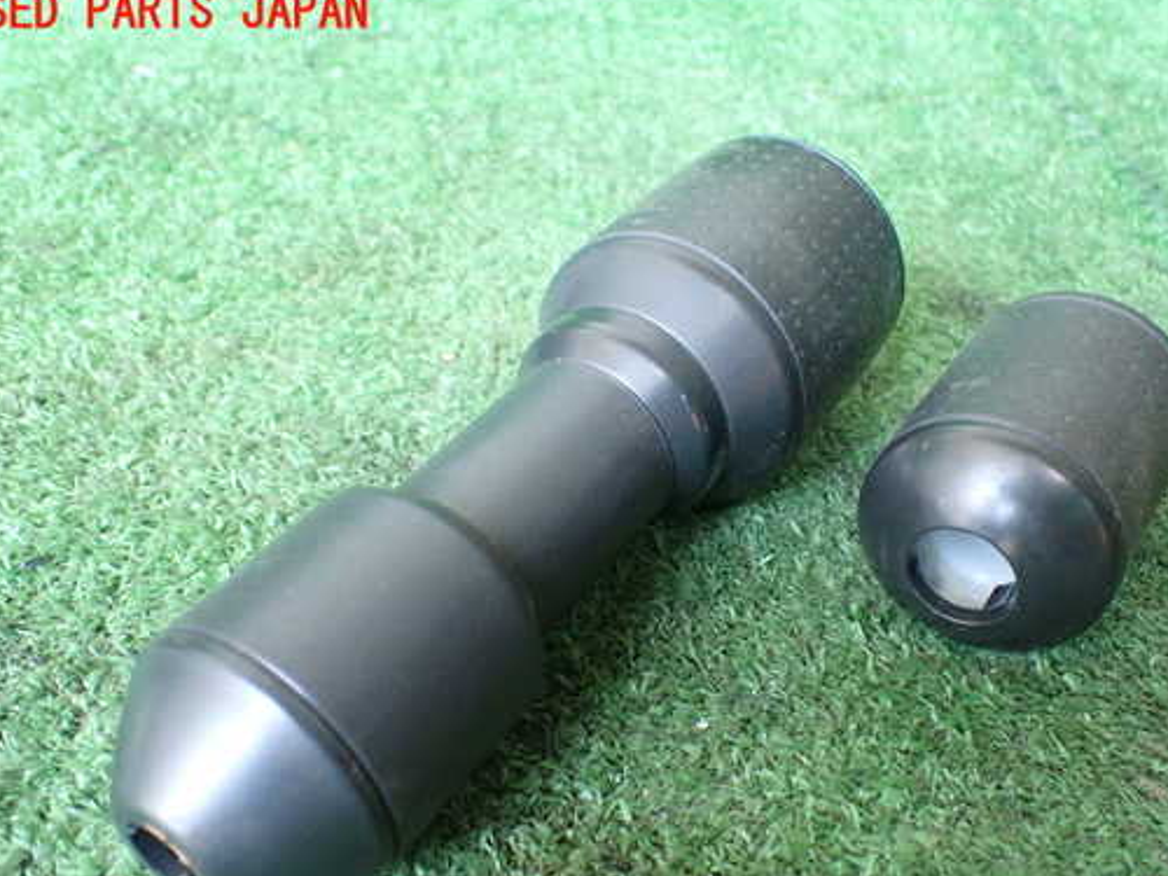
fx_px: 1215
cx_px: 645
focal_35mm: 36
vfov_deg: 39.5
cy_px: 509
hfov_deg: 51.3
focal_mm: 5.4
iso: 800
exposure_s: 1/100
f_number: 2.3
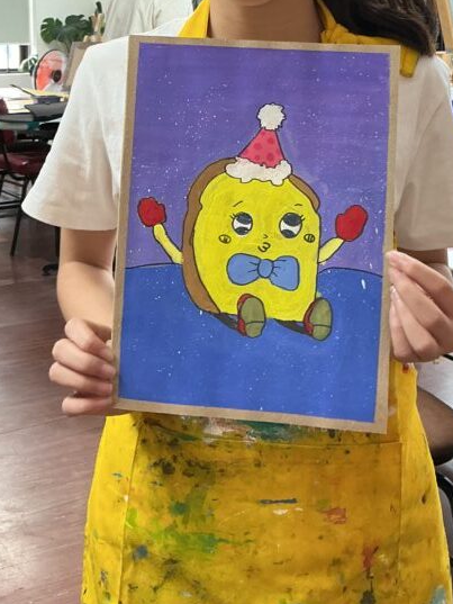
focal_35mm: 54
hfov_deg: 27.0
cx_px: 218
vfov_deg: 34.1
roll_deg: +0.3
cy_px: 90
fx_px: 942
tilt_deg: -3.1
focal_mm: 3
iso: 50
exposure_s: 1/50
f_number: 1.8
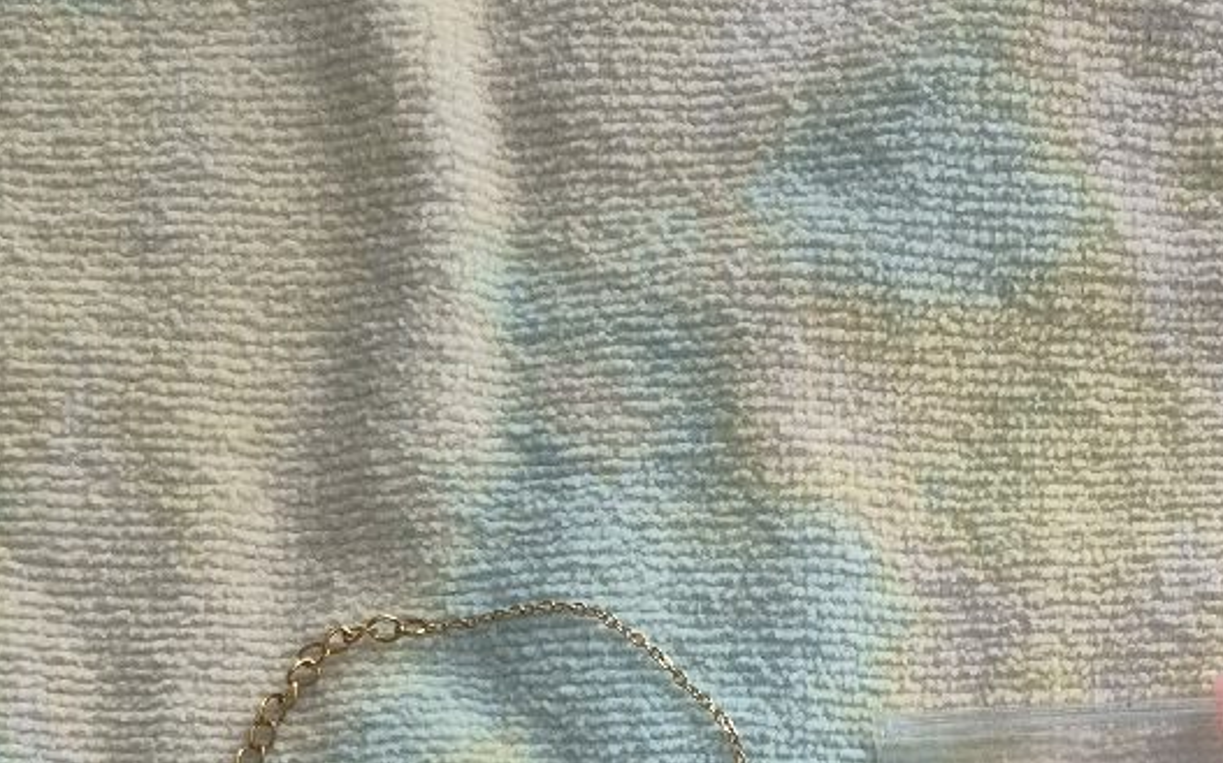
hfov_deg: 27.3
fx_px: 2466
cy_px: 1547
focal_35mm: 74
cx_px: 975
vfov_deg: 14.5
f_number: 1.8
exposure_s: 1/100
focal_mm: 5.4
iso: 640
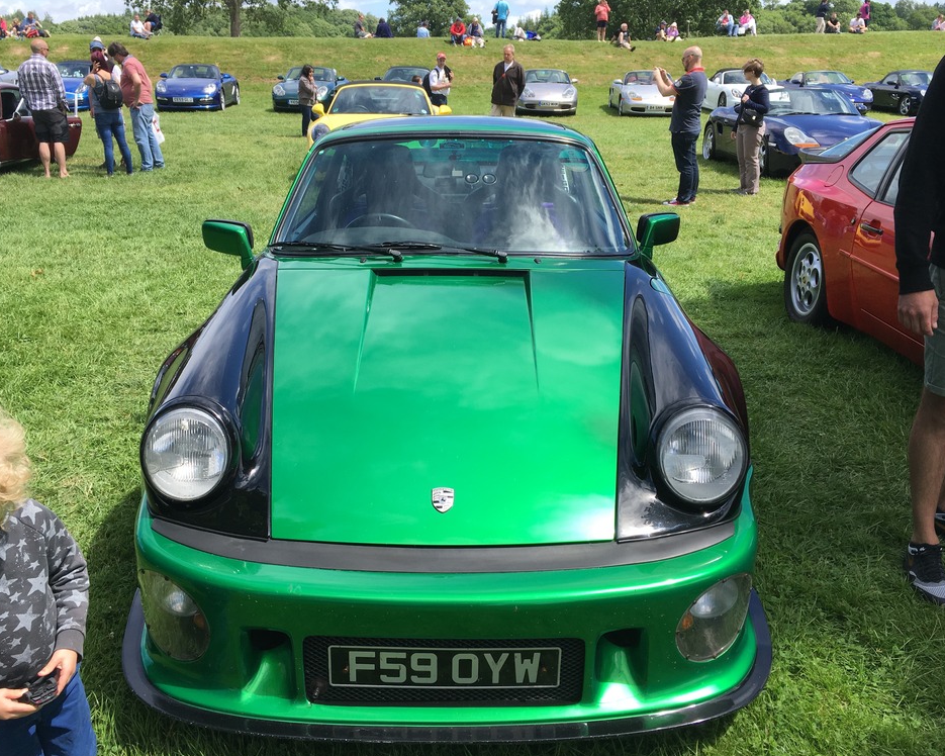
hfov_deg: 57.2
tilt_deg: -19.1
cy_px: 381
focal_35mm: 31
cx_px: 456
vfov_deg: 47.1
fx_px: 867
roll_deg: +1.4
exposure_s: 1/894
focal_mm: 4.15
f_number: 2.2
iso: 25
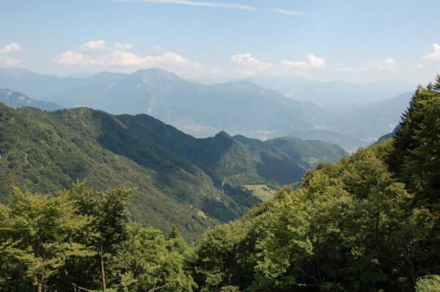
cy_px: 146
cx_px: 220
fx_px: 329
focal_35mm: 27
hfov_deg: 67.5
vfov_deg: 47.8
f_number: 10
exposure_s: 1/250
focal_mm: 18
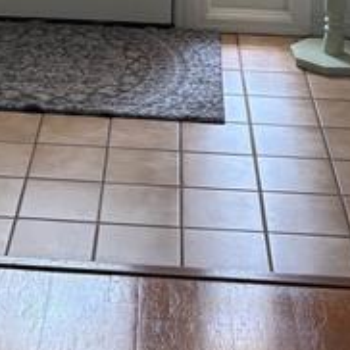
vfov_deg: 16.5
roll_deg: +0.3
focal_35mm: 97
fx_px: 1110
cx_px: 52
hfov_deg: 17.7
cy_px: -160
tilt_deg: -10.3
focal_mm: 5.96
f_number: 1.6
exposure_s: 1/81
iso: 125
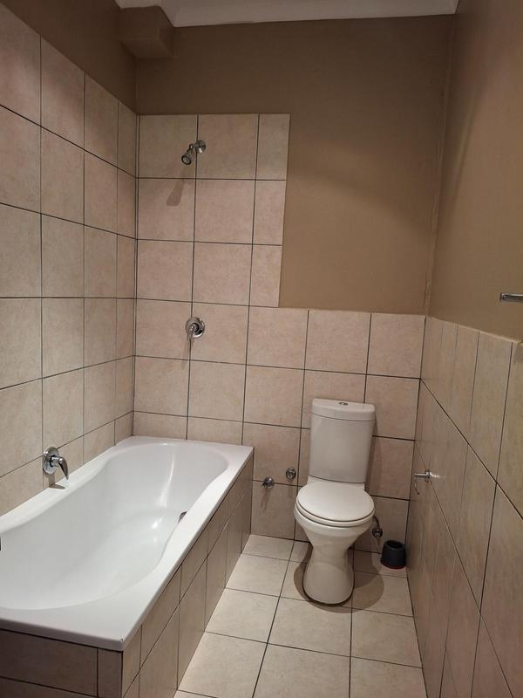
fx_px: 504
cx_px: 262
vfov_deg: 69.4
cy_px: 349
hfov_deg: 54.9
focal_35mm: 25
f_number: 1.8
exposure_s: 1/50
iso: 200
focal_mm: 4.69
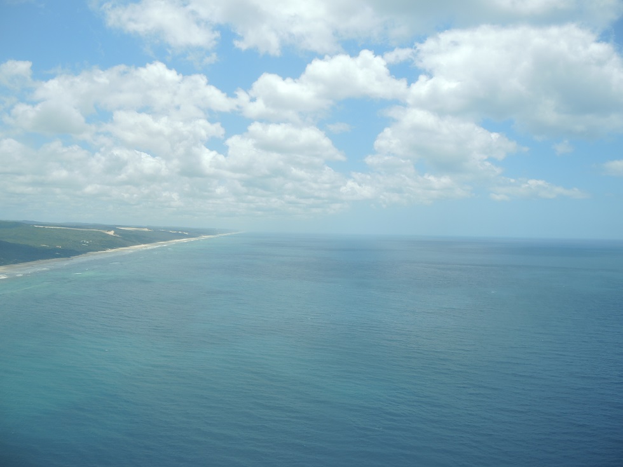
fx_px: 504
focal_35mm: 28
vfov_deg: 49.7
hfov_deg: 63.4
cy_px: 234
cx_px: 312
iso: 80
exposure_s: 1/1600
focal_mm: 6
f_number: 2.5
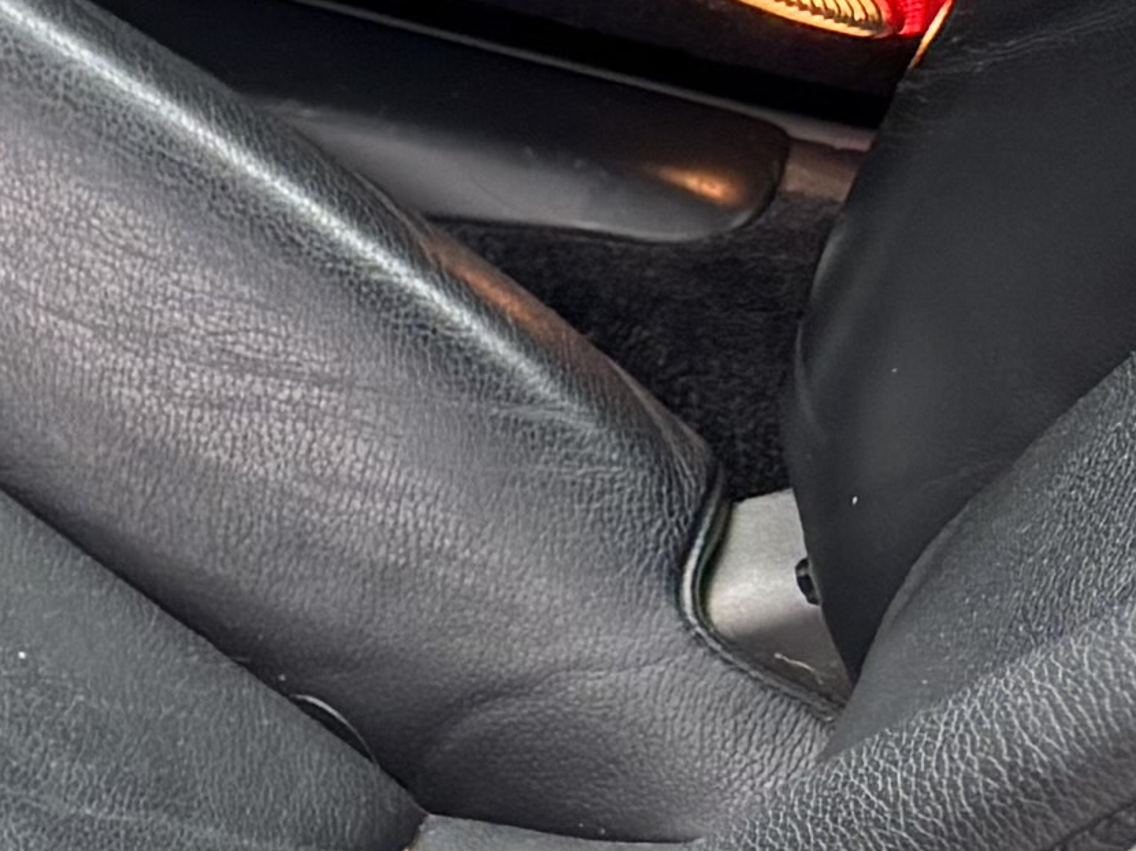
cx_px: -2614
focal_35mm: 179
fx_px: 5873
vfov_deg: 8.3
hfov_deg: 8.6
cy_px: 26
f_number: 1.6
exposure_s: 1/121
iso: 64
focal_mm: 5.96
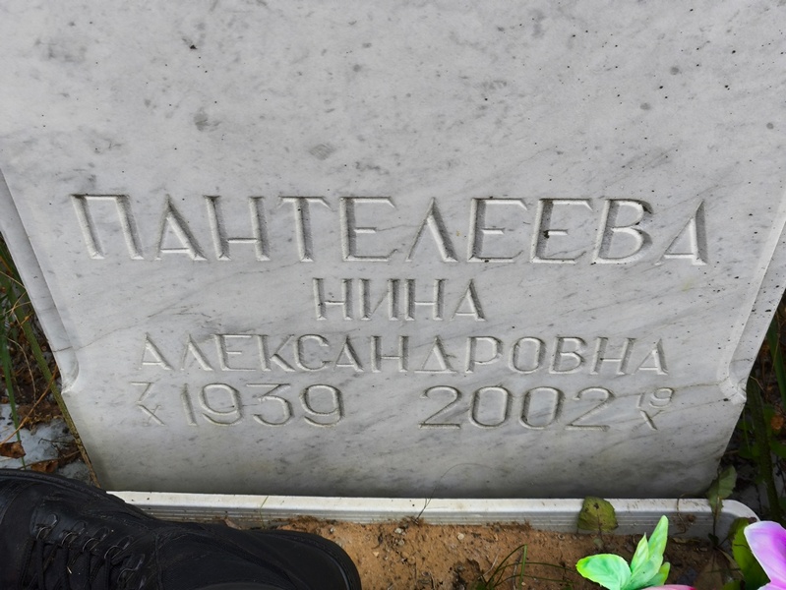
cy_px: 295
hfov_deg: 38.2
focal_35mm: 50
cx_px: 393
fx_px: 1136
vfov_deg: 29.1
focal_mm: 4.71
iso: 50
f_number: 1.7
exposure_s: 1/235
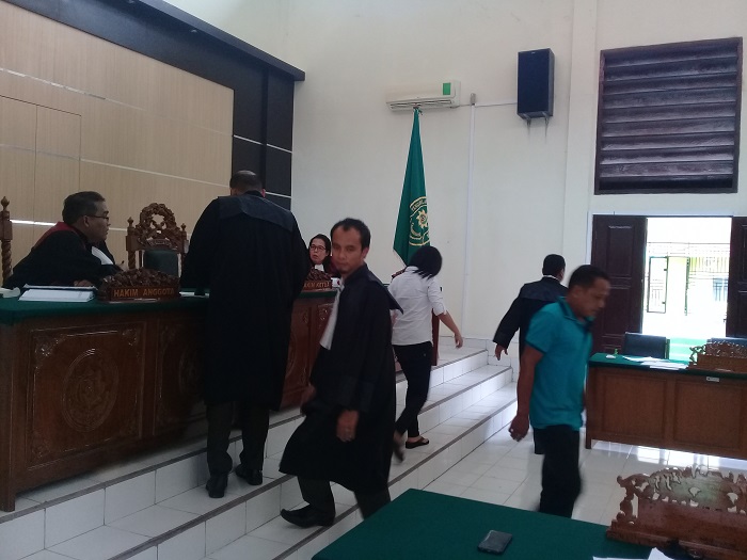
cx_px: 374
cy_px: 280
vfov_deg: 45.4
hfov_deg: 58.4
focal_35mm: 31
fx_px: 669
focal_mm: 3.3
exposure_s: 1/33
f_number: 2.2
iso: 100
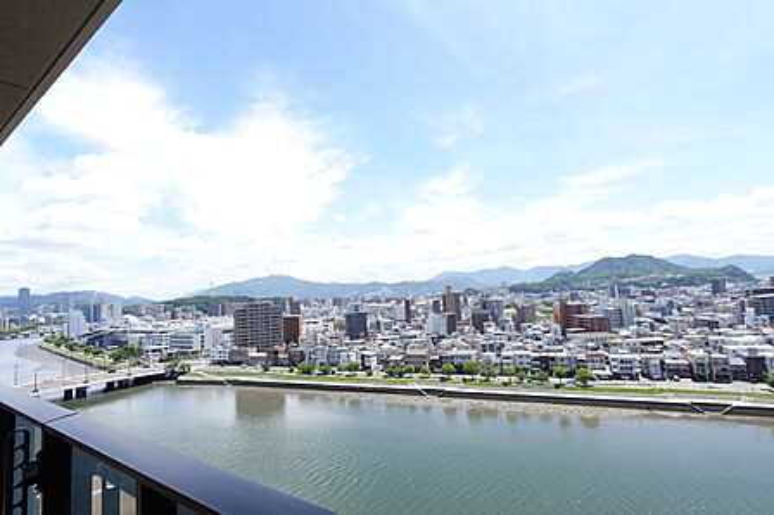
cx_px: 387
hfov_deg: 90.0
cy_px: 258
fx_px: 387
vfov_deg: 67.3
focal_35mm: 18
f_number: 4
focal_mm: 6.9
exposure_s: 1/640
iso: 125
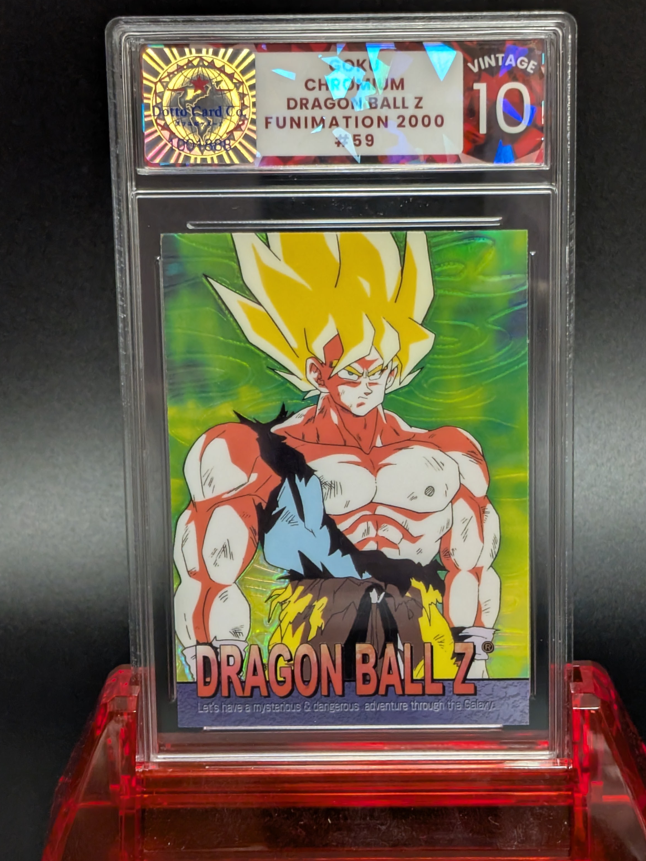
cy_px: 440
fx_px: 1568
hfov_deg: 23.3
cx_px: 379
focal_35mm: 63
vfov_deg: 30.7
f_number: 1.7
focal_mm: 4.53
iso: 131
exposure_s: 1/60
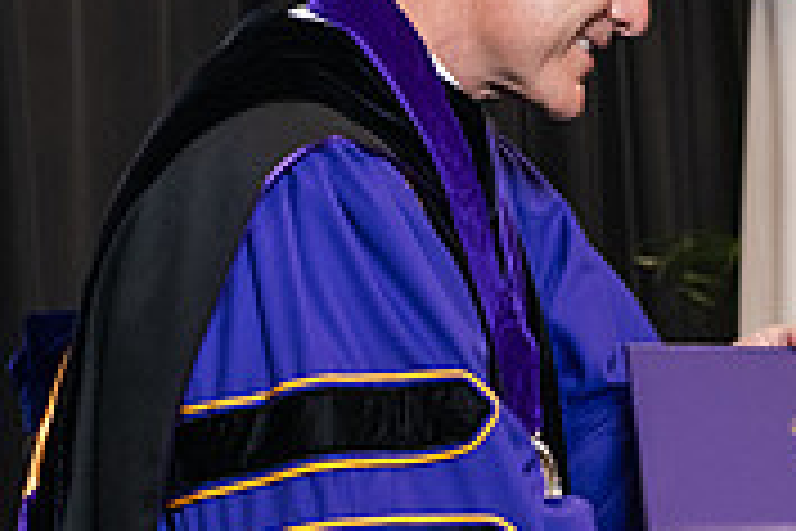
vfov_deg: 6.4
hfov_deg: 9.5
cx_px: 724
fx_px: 4776
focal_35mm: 216
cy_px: 340
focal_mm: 66
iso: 2000
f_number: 5
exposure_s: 1/125
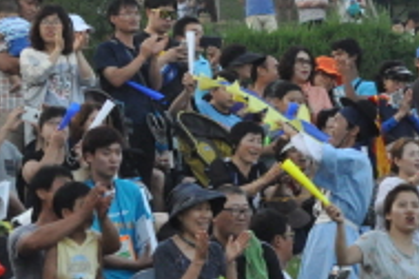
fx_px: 11813
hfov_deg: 2.0
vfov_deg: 1.4
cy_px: 61
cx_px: -160
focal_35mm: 1015
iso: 2500
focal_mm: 200
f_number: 6.3
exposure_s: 1/800
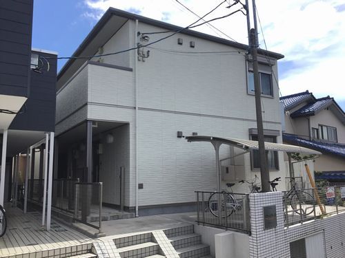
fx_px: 309
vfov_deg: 45.4
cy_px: 129
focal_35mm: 31
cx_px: 172
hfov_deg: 58.4
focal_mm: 3.3
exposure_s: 1/858
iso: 25
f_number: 2.4
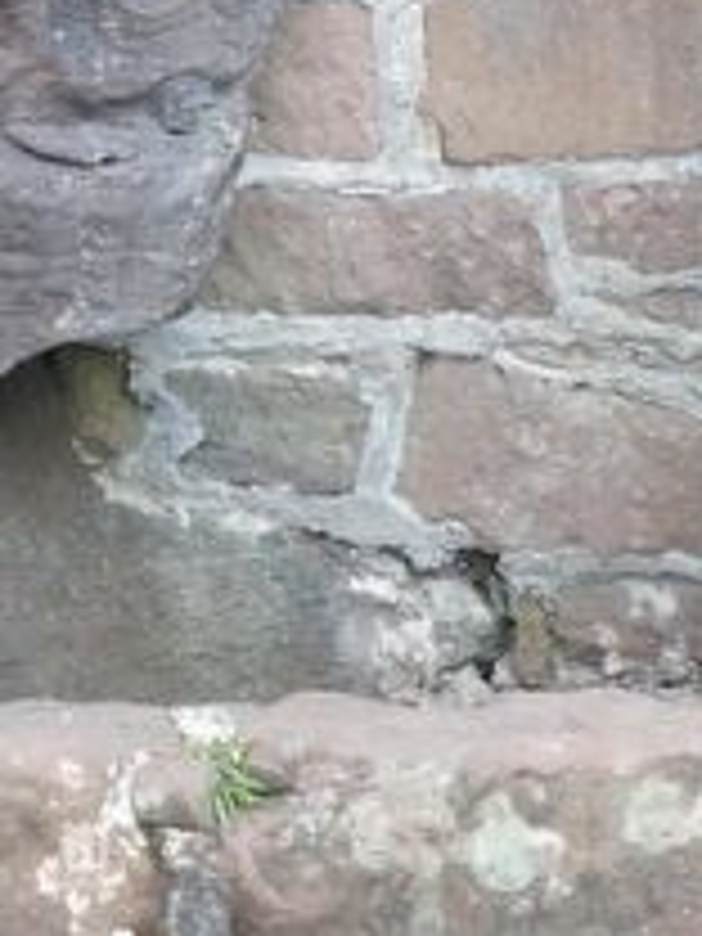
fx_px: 5408
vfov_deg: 9.6
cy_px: -495
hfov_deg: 7.4
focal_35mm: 200
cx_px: 306
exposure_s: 1/20
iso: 100
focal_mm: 9.2
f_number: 5
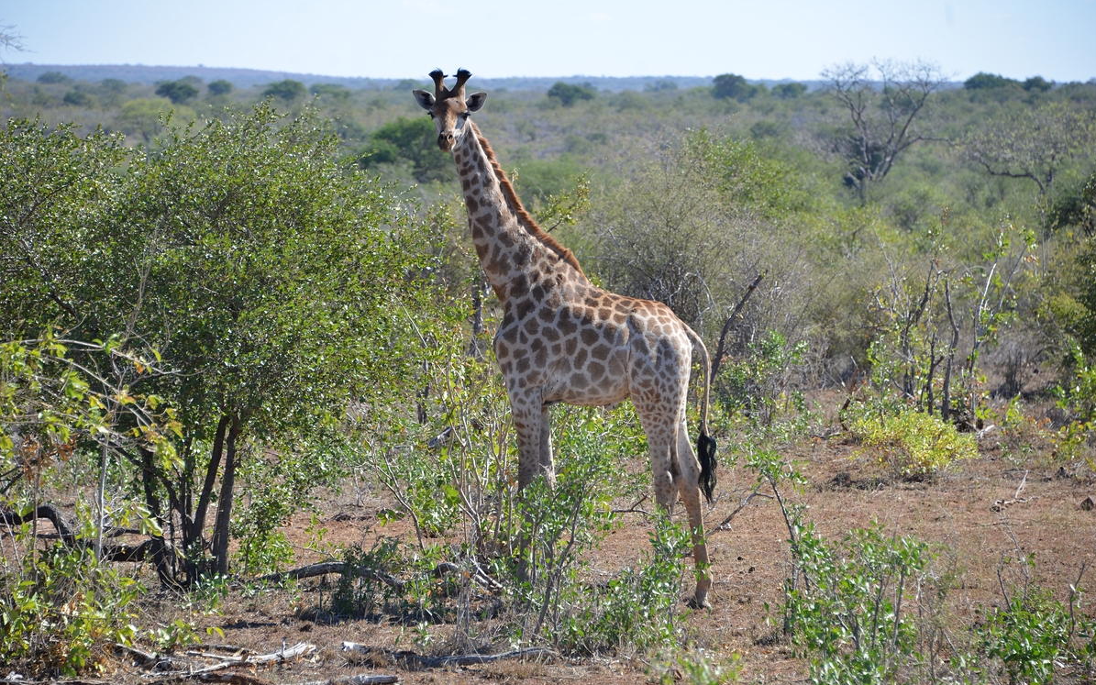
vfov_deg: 7.5
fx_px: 5198
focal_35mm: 174
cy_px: 358
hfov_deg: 12.0
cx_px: 549
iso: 100
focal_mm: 170
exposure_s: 1/200
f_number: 5.6
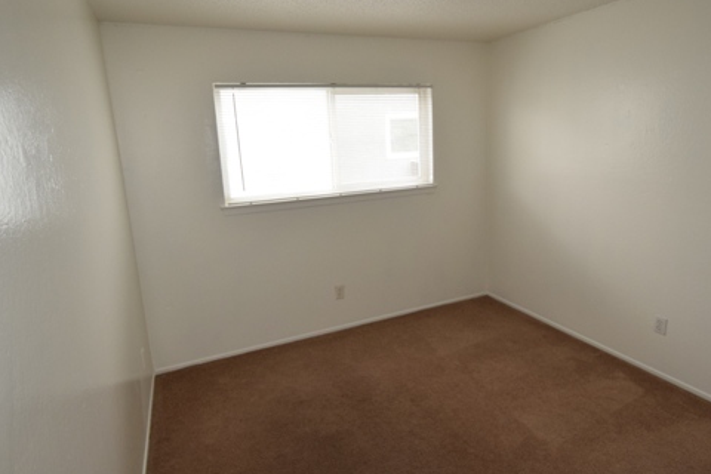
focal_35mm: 20
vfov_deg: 61.8
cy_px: 213
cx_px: 361
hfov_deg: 84.0
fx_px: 395
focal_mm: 10
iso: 800
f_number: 5
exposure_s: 1/100
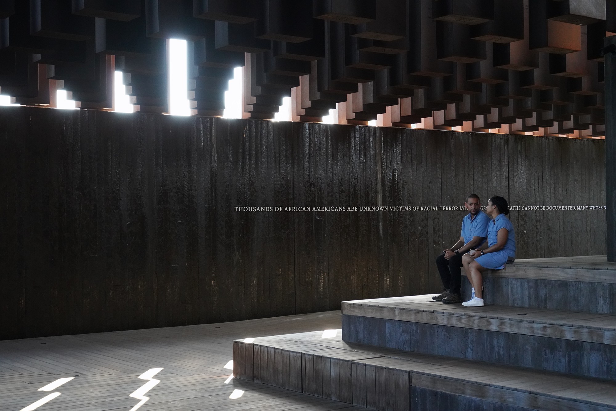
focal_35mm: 57
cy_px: 206
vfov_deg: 23.8
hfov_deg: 35.0
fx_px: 975
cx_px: 308
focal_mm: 57
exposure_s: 1/100
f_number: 8
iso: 6400
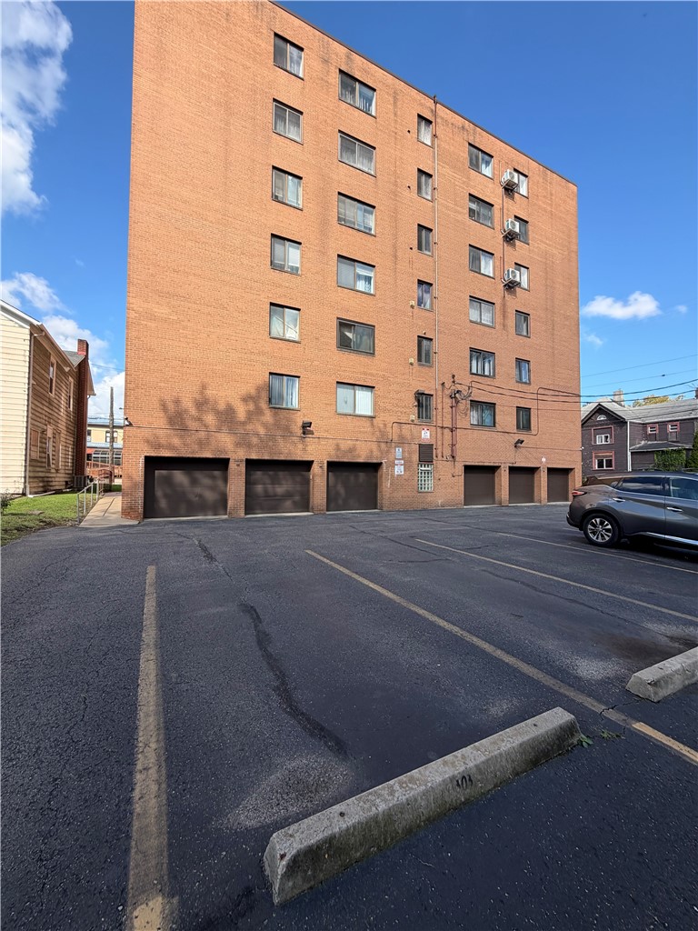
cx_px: 349
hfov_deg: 85.7
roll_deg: +0.1
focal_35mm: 14
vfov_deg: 102.1
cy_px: 466
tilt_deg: +2.8
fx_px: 376
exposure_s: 1/613
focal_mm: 2.22
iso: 40
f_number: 2.2
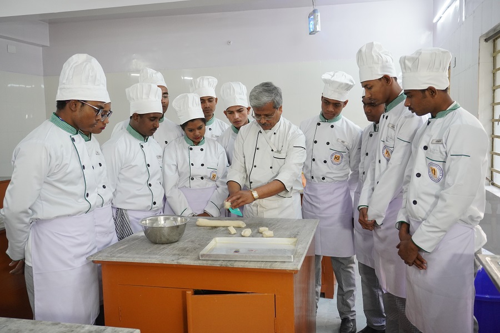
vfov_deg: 40.0
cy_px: 166
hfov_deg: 57.2
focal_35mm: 33
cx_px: 250
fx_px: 458
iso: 1250
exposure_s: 1/125
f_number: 4.5
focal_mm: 22
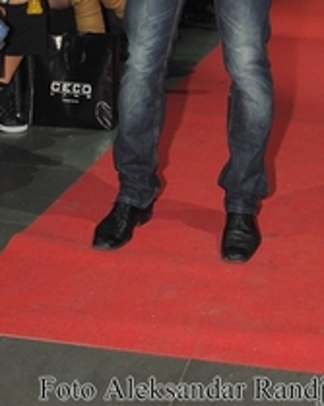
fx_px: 840
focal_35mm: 70
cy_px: -93
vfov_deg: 24.4
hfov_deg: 21.7
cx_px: 222
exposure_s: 1/60
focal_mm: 20
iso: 400
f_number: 6.3
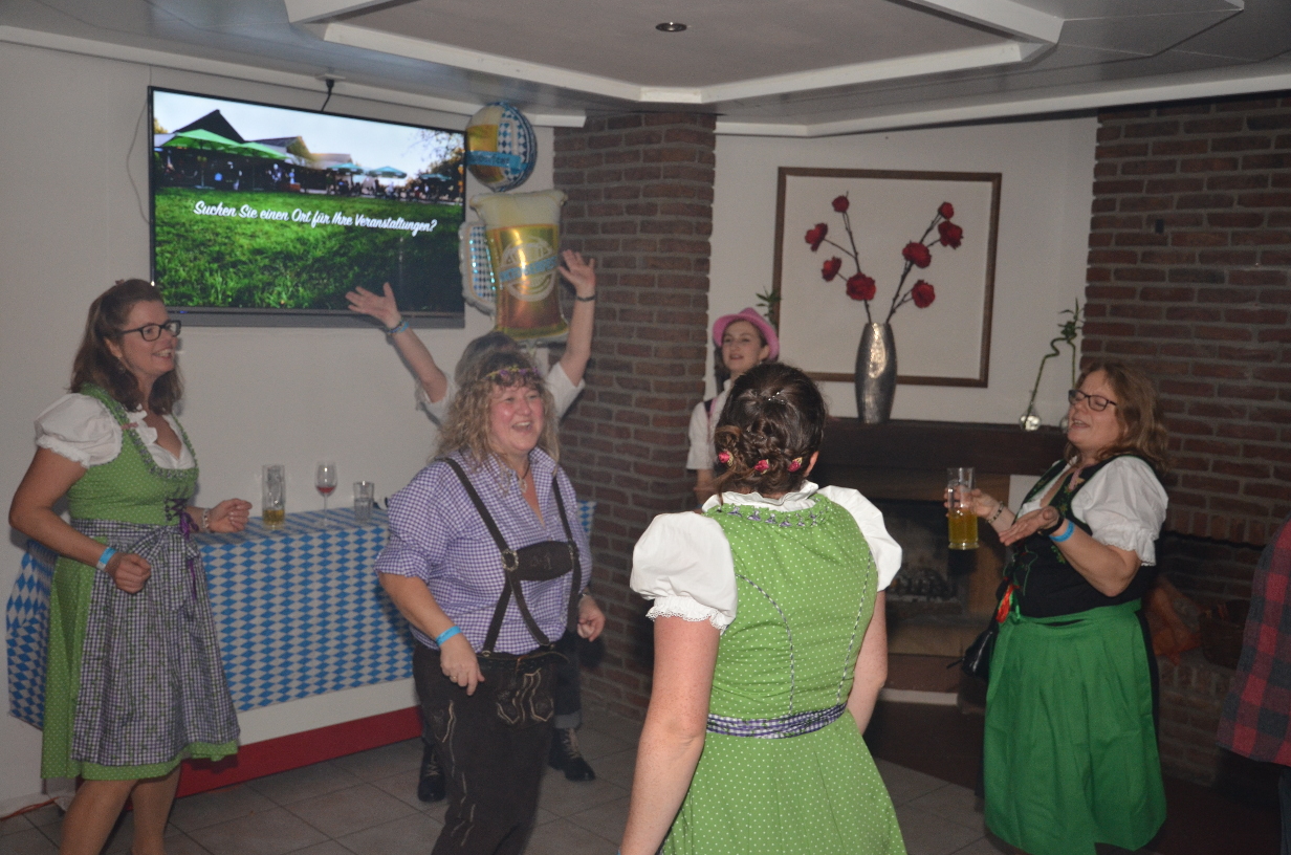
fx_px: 1181
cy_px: 428
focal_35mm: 33
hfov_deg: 57.3
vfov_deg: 39.8
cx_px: 646
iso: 800
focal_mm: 22
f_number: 4
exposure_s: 1/60
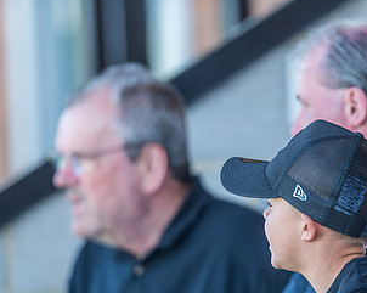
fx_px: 9137
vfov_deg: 1.8
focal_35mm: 842
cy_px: 265
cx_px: 233
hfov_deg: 2.3
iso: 200
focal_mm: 400
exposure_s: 1/160
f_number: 4
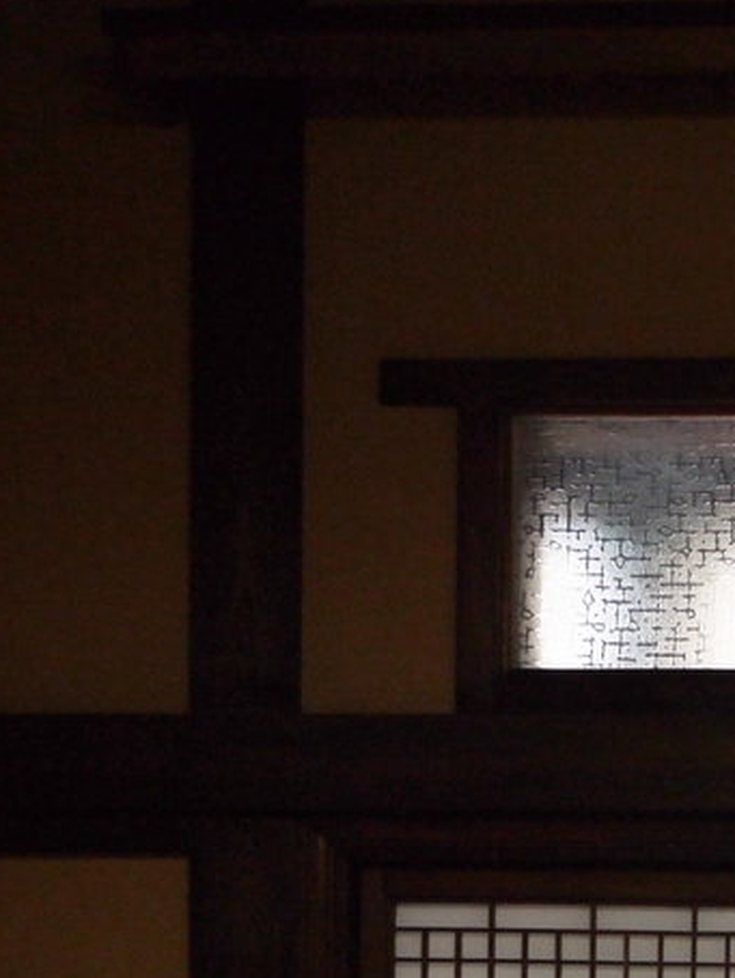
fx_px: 2093
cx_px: 944
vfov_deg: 23.7
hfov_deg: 18.6
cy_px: 1208
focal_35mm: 74
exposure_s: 1/60
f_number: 4
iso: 200
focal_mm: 14
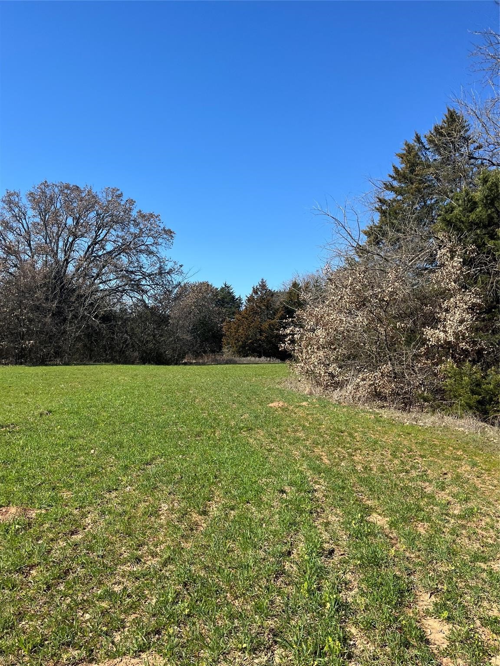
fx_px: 501
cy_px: 333
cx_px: 250
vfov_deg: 67.3
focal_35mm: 26
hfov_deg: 53.1
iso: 50
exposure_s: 1/2410
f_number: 1.6
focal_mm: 5.1
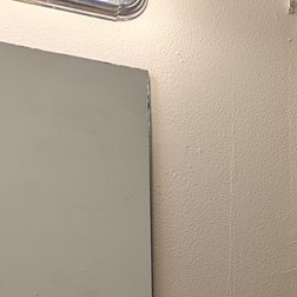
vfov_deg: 18.9
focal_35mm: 86
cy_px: 374
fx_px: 835
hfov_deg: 16.5
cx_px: 551
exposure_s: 1/127
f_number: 1.85
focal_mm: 6.81
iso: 46
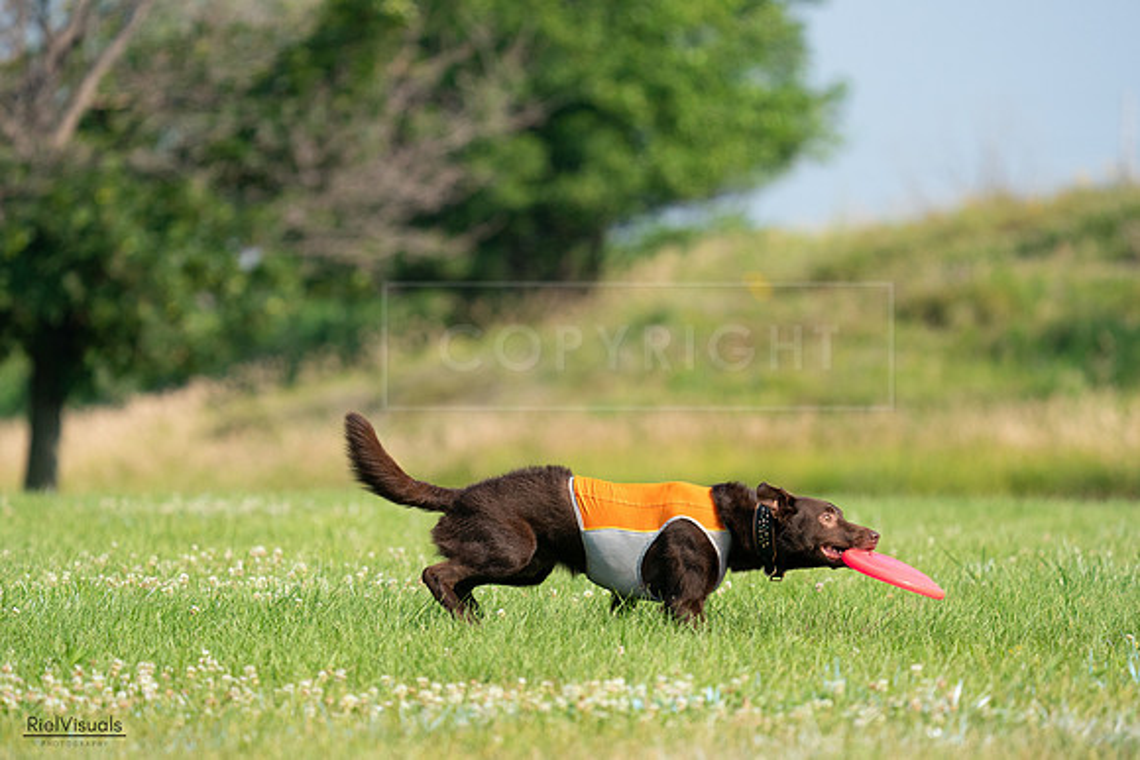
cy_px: 380
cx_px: 570
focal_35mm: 353
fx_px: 11180
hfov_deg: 5.8
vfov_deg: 3.9
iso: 1600
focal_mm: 353
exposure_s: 1/4000
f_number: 6.3
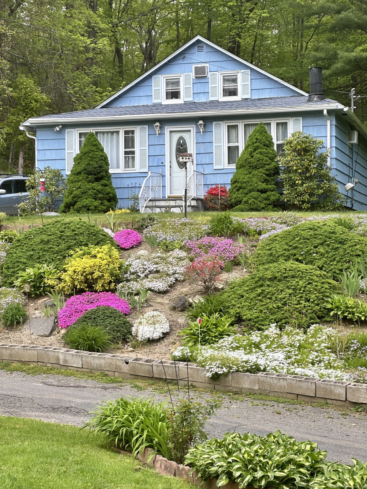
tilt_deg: +1.3
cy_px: 244
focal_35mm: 77
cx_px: 184
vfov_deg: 25.3
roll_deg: +0.6
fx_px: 1088
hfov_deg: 19.1
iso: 40
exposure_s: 1/99
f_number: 2.8
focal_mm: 9
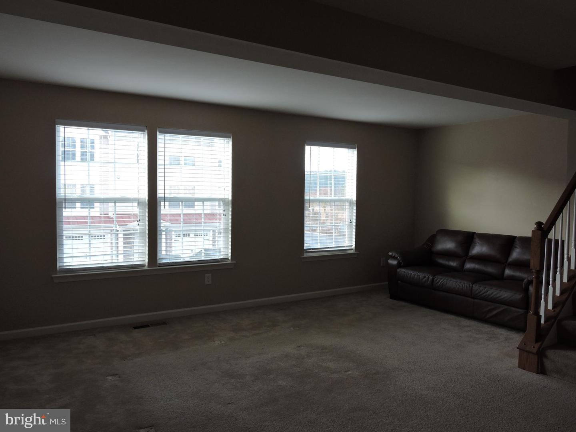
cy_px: 216
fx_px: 466
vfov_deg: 49.7
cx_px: 288
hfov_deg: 63.4
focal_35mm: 28
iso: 100
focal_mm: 5
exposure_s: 1/50
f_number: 3.5
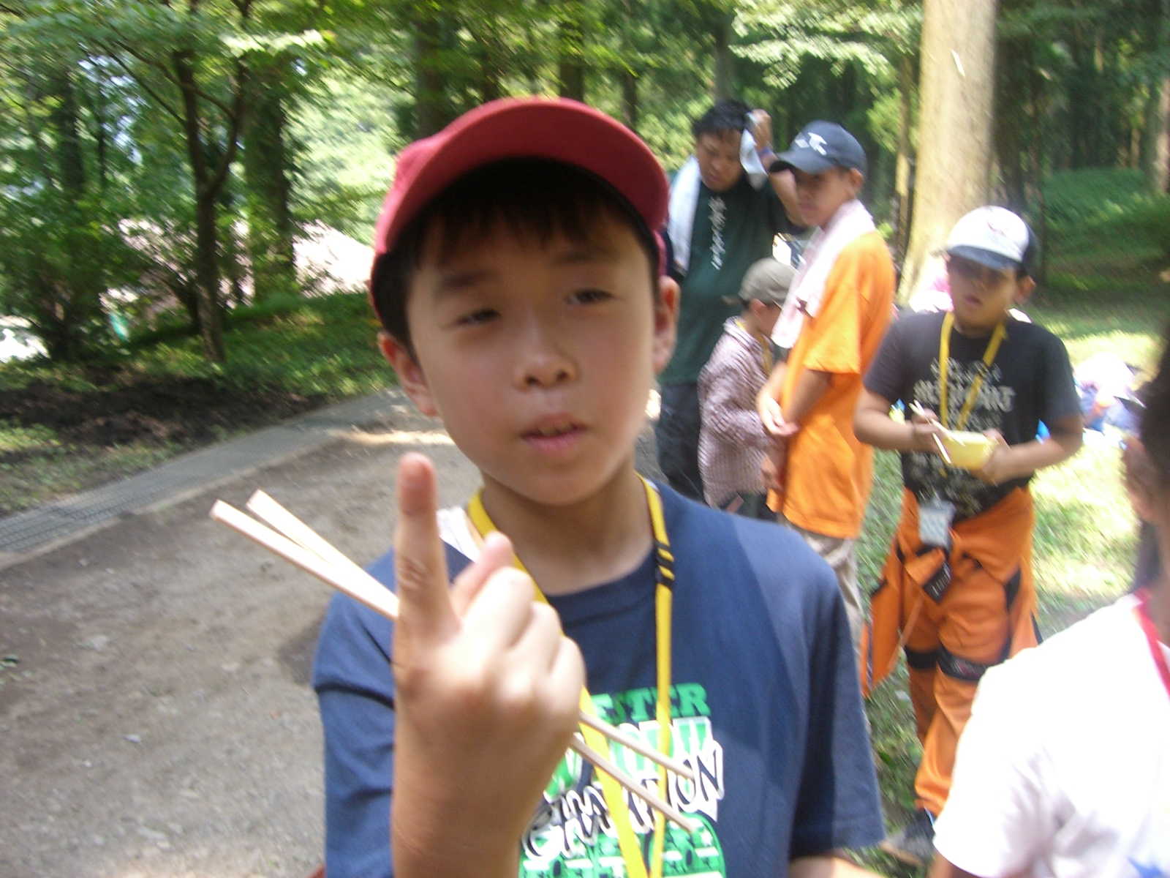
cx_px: 585
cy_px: 439
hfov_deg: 49.0
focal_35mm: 38
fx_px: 1284
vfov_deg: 37.7
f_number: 2.7
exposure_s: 1/160
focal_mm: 6.2
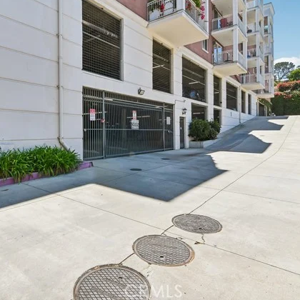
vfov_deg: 69.6
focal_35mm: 22
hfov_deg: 67.9
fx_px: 216
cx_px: 103
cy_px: 149
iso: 250
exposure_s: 1/25
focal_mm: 17
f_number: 25
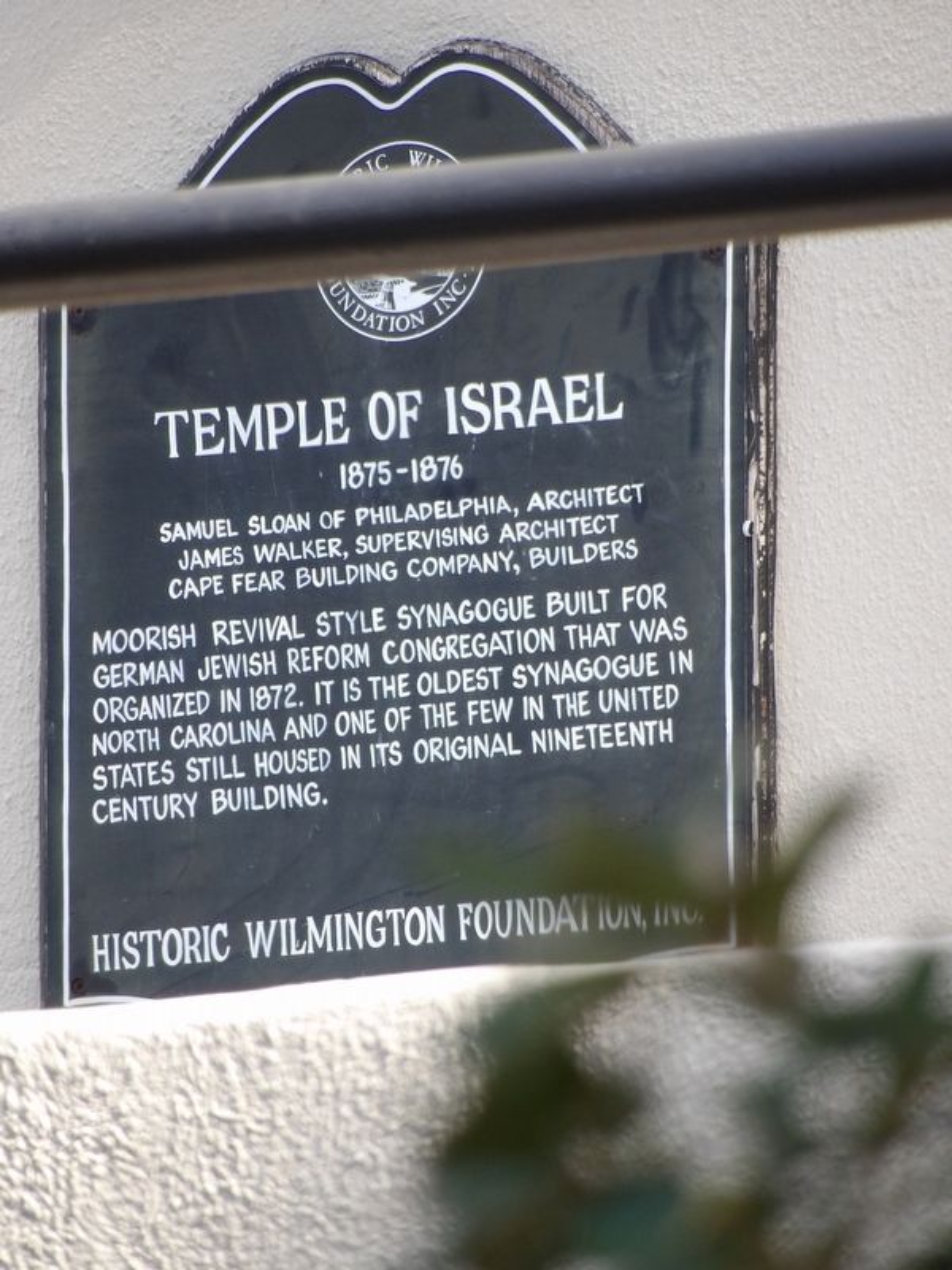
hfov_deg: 1.8
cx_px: 476
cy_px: 635
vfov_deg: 2.3
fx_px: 31095
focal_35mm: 848
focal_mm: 152.1
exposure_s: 1/100
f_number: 4.8
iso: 148
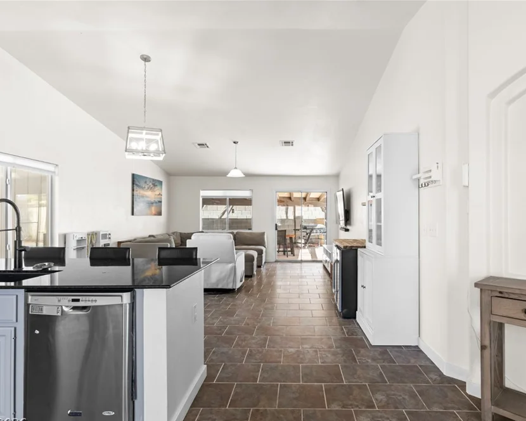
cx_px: 289
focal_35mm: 22
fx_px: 342
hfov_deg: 74.8
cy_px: 216
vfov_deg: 63.1
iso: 400
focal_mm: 19
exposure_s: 1/20
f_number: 8
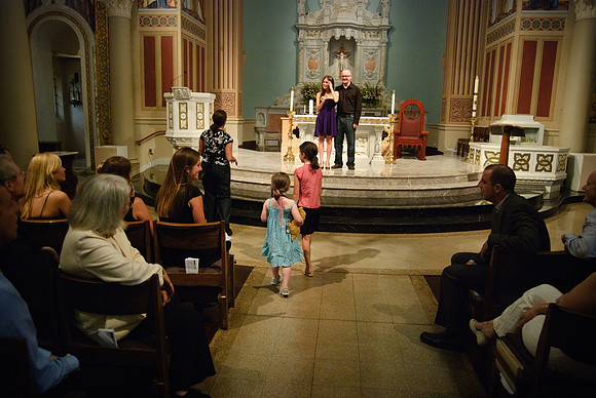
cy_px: 199
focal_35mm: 26
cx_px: 298
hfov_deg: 70.4
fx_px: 423
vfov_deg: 50.5
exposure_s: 1/125
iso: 1000
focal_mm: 17
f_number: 2.8
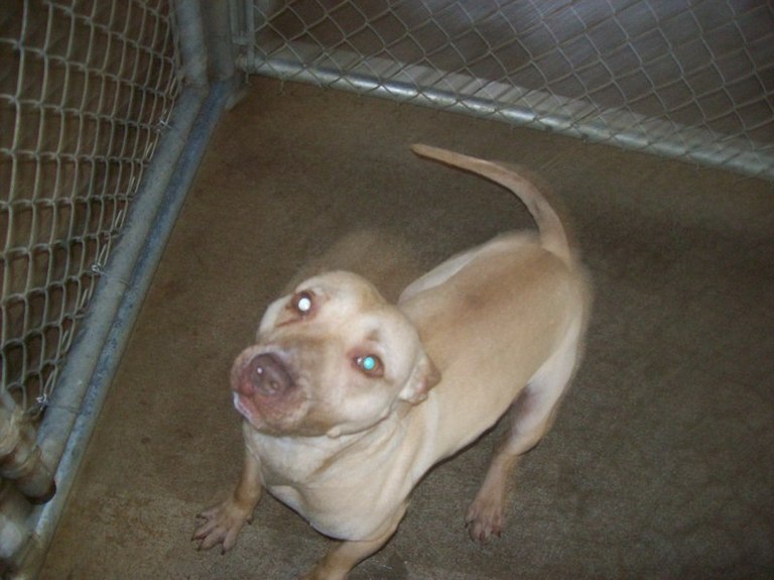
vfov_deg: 39.6
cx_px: 387
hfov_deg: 51.4
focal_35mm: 36
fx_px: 804
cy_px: 290
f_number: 2.7
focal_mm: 6
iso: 200
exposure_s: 1/64
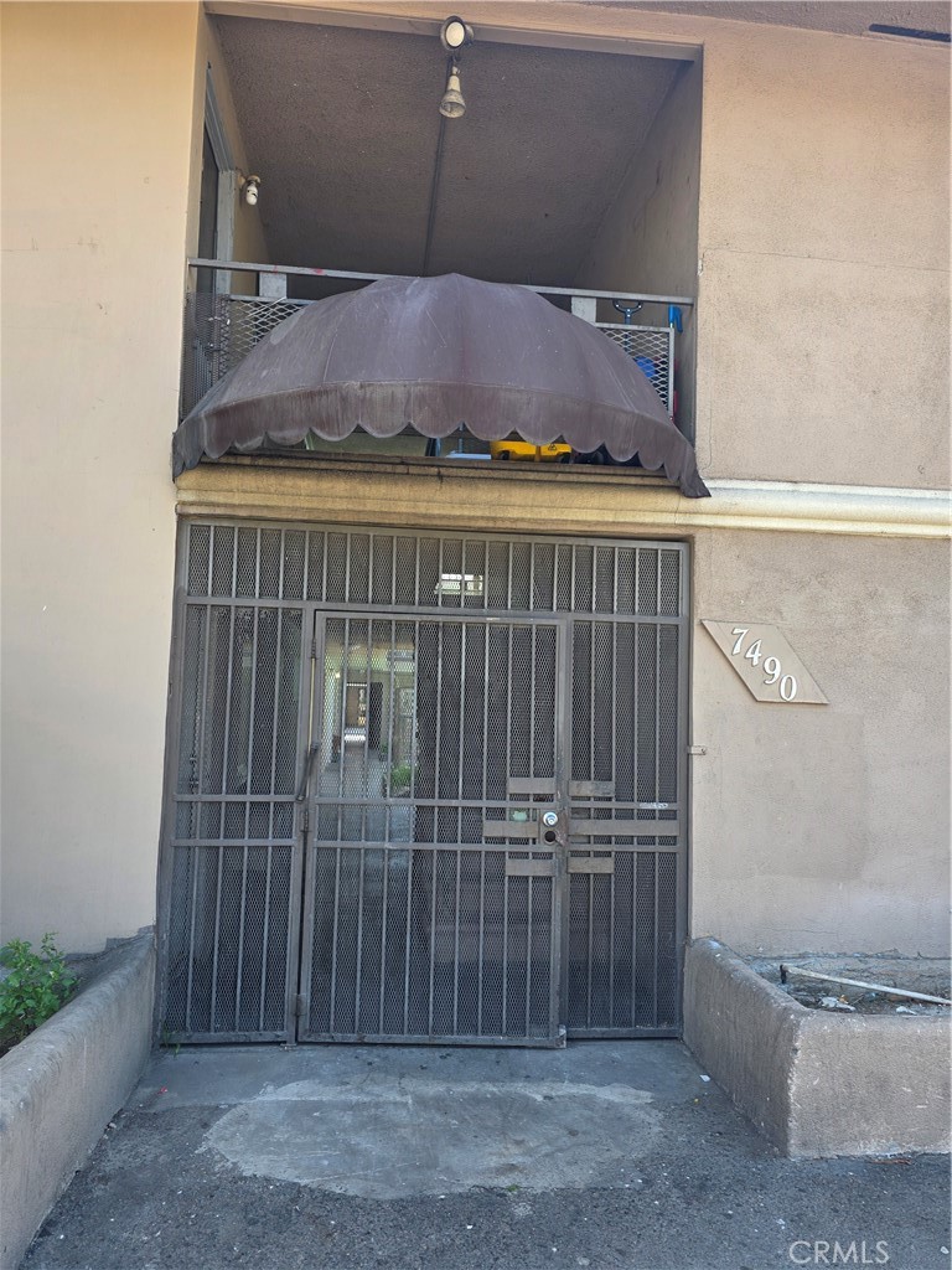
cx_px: 476
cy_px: 635
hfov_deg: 58.9
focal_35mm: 23
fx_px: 843
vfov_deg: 73.9
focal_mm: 6.3
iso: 32
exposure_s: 1/180
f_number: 1.7
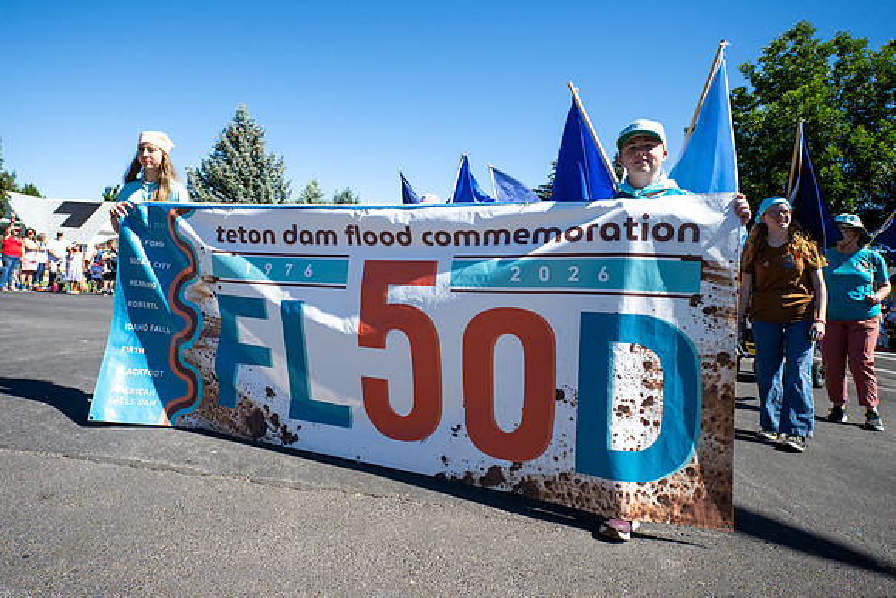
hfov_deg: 77.8
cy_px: 262
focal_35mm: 22
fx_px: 552
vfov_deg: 56.7
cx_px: 397
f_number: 4
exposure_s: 1/1600
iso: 200
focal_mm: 18
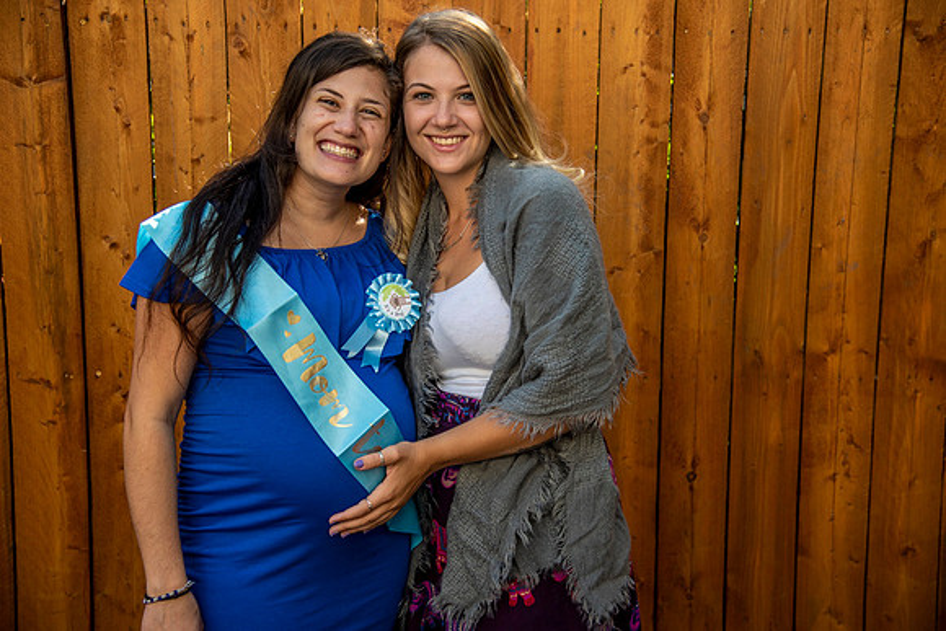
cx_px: 473
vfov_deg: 27.0
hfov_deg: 39.6
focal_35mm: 50
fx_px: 1314
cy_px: 316
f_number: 4
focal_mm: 50
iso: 125
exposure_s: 1/320
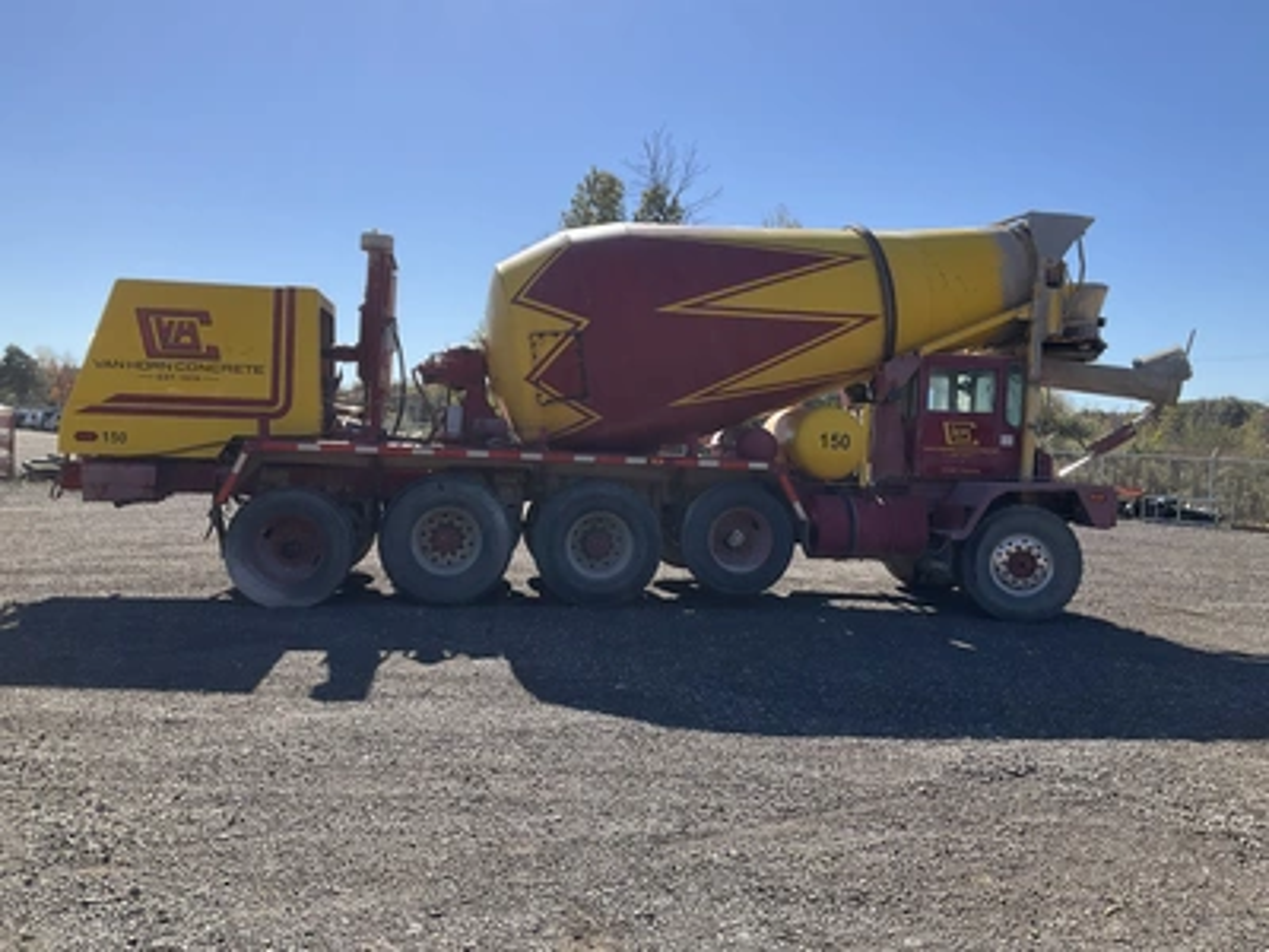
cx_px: 634
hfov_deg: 61.7
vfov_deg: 48.2
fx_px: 1063
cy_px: 476
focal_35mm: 29
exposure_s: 1/1912
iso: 25
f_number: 1.8
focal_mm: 3
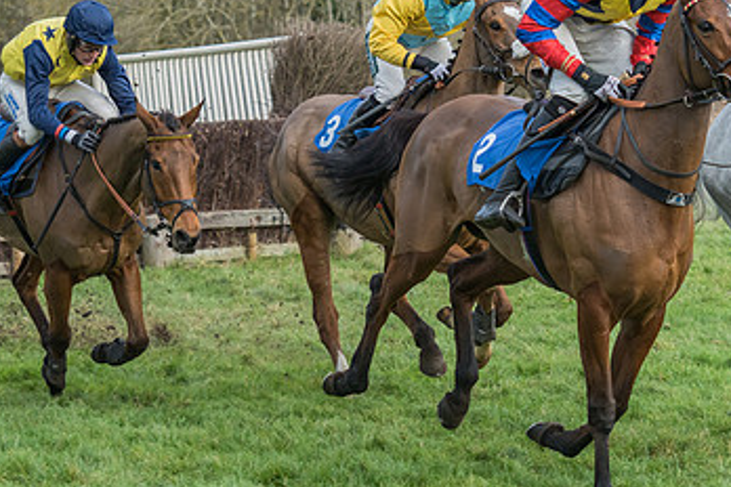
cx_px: 483
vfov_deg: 9.1
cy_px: 184
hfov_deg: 13.6
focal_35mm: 151
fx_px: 3066
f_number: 4
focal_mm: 70
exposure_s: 1/1000
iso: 800
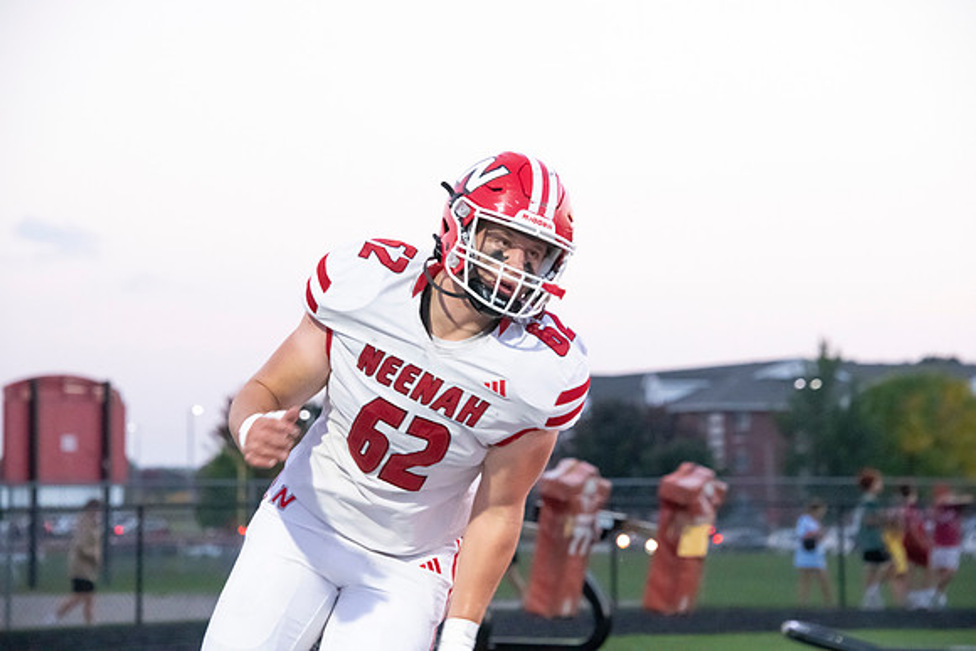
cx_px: 488
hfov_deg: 12.8
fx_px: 4339
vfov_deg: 8.6
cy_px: 326
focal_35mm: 160
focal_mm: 160
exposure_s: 1/400
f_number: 7.1
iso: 10000
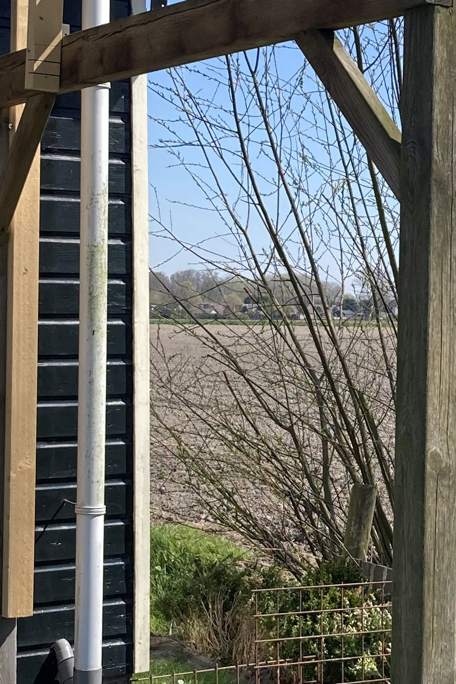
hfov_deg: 14.6
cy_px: 363
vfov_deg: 21.9
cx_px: 396
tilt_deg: -0.5
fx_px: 1767
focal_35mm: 93
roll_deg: +0.7
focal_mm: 3.99
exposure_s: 1/1453
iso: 20
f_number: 1.8
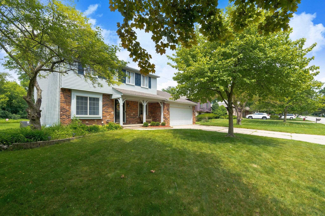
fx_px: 144
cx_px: 162
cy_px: 108
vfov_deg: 73.7
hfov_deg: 96.7
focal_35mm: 16
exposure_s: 1/200
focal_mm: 16
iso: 200
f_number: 7.1
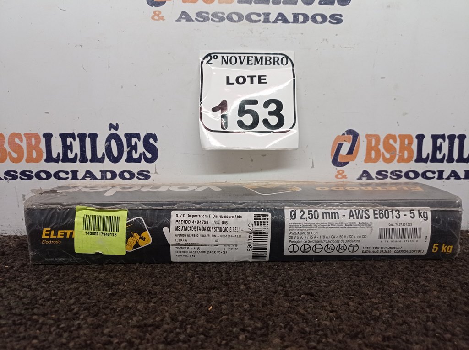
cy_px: 175
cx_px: 234
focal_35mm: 28
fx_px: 379
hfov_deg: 63.5
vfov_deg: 49.7
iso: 172
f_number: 1.79
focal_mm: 4.7
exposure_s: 1/60
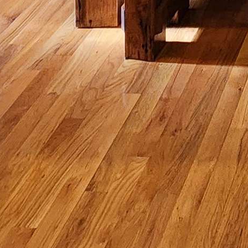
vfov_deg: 14.8
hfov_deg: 19.5
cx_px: 382
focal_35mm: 76
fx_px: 616
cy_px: -337
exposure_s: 1/60
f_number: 2.2
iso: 400
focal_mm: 2.2
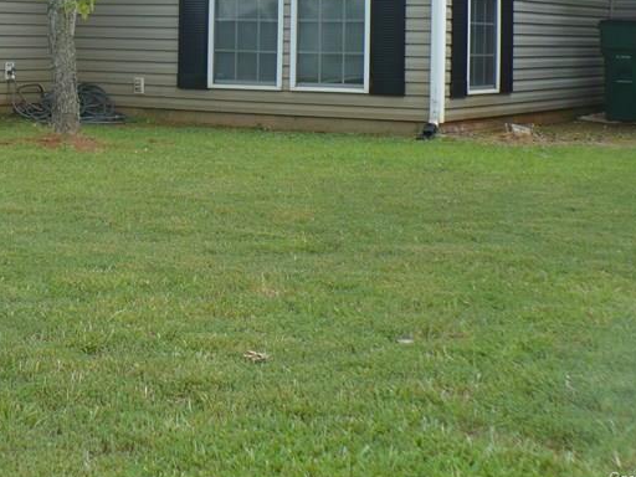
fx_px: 1360
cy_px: 14
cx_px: 116
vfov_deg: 19.4
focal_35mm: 74
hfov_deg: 25.8
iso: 100
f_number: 2.8
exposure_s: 1/500
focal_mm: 6.1
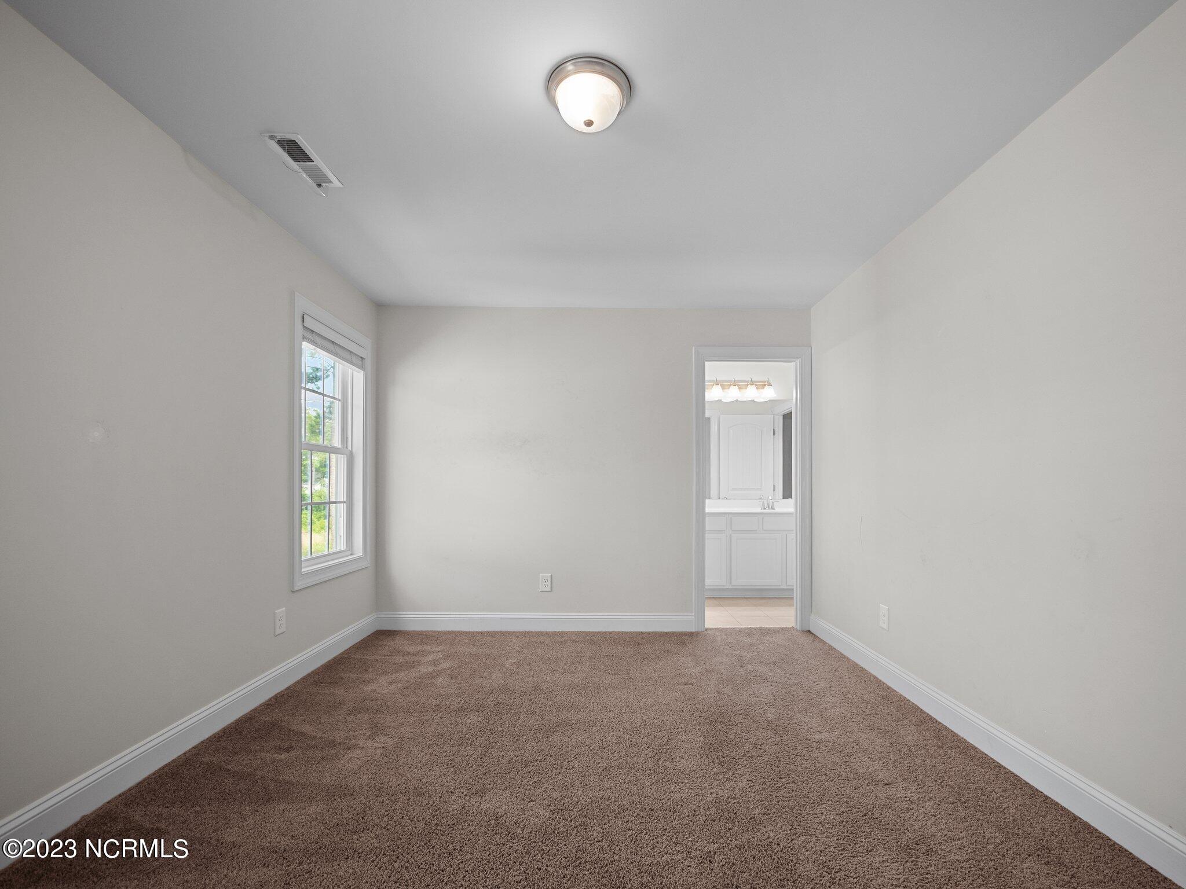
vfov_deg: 85.7
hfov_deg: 102.1
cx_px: 593
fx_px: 480
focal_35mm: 14
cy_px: 444
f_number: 4
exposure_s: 1/15
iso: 200
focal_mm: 7
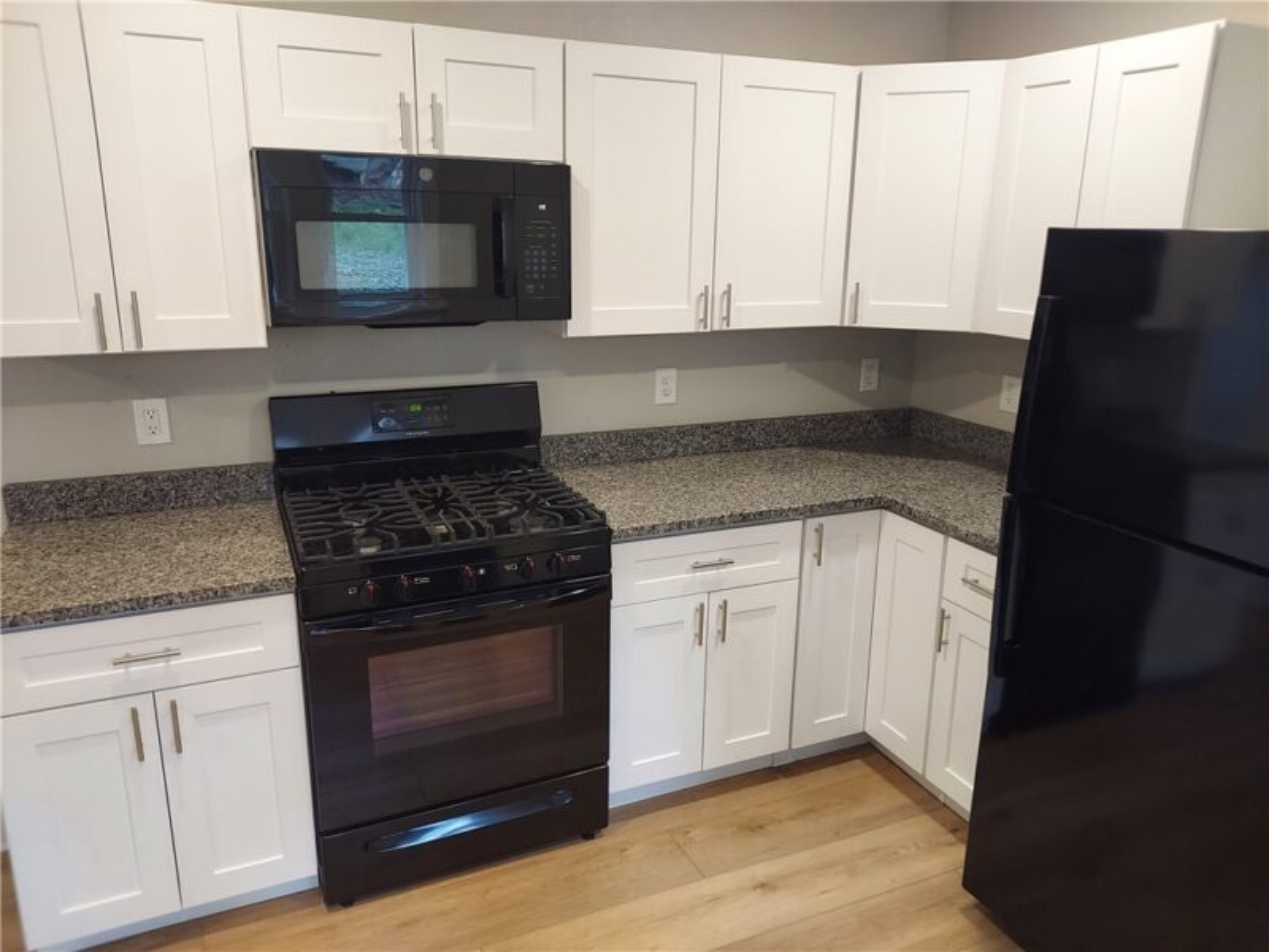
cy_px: 476
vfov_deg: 54.9
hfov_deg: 69.4
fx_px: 916
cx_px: 634
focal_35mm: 25
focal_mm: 4.6
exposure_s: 1/50
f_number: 2
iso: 250
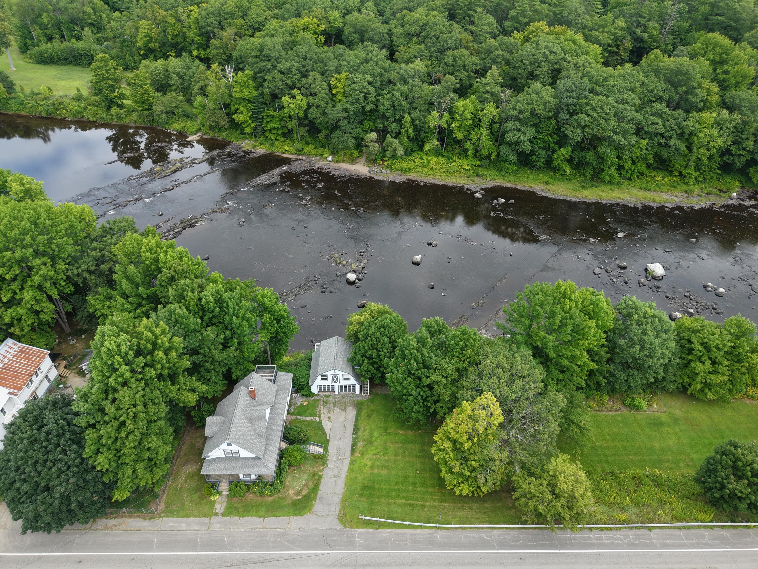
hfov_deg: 71.6
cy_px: 284
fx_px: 526
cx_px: 379
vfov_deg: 56.8
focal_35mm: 24
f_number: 1.8
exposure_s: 1/800
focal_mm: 8.67
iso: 100
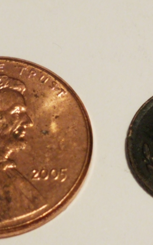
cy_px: 152
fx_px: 314
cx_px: 92
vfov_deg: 42.4
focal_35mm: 47
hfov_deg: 27.4
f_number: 1.7
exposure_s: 1/60
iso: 160
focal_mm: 4.2
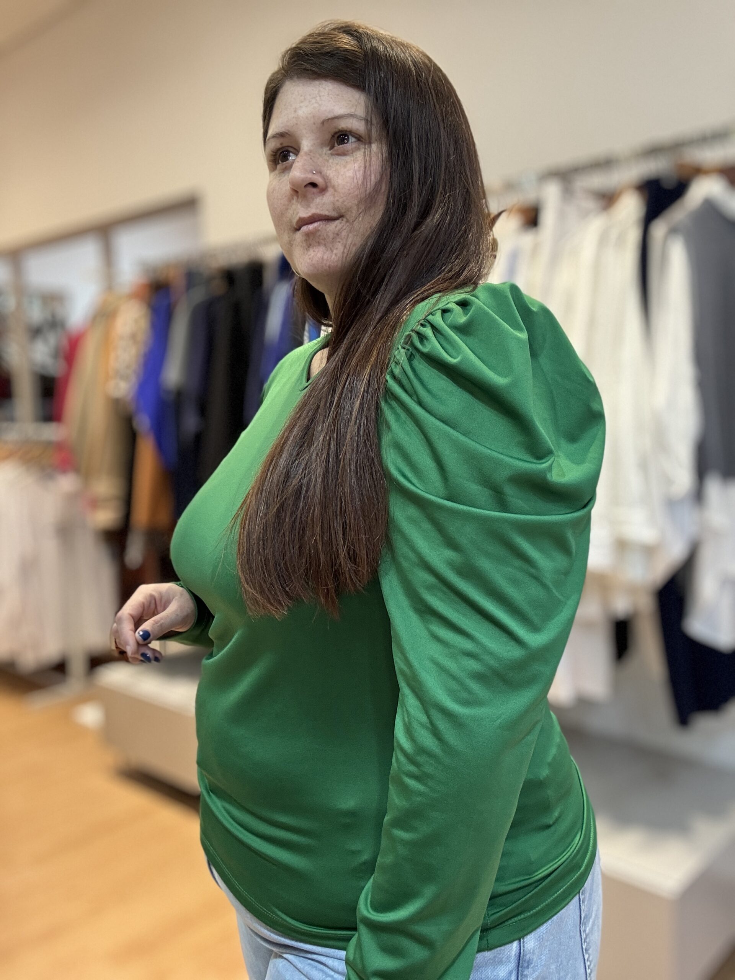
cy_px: 490
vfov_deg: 60.0
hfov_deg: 46.8
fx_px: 849
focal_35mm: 30
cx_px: 368
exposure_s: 1/50
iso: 160
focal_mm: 2.69
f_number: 1.9
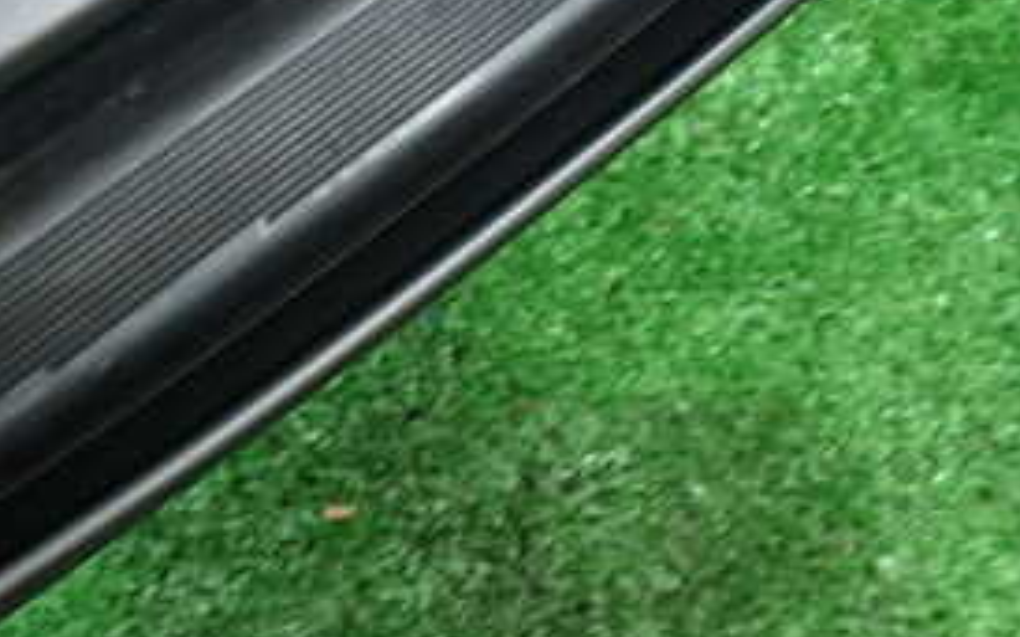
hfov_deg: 34.5
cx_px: 268
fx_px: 1612
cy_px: 97
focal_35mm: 58
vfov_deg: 22.0
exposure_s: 1/30
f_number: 2
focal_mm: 4.5
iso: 250
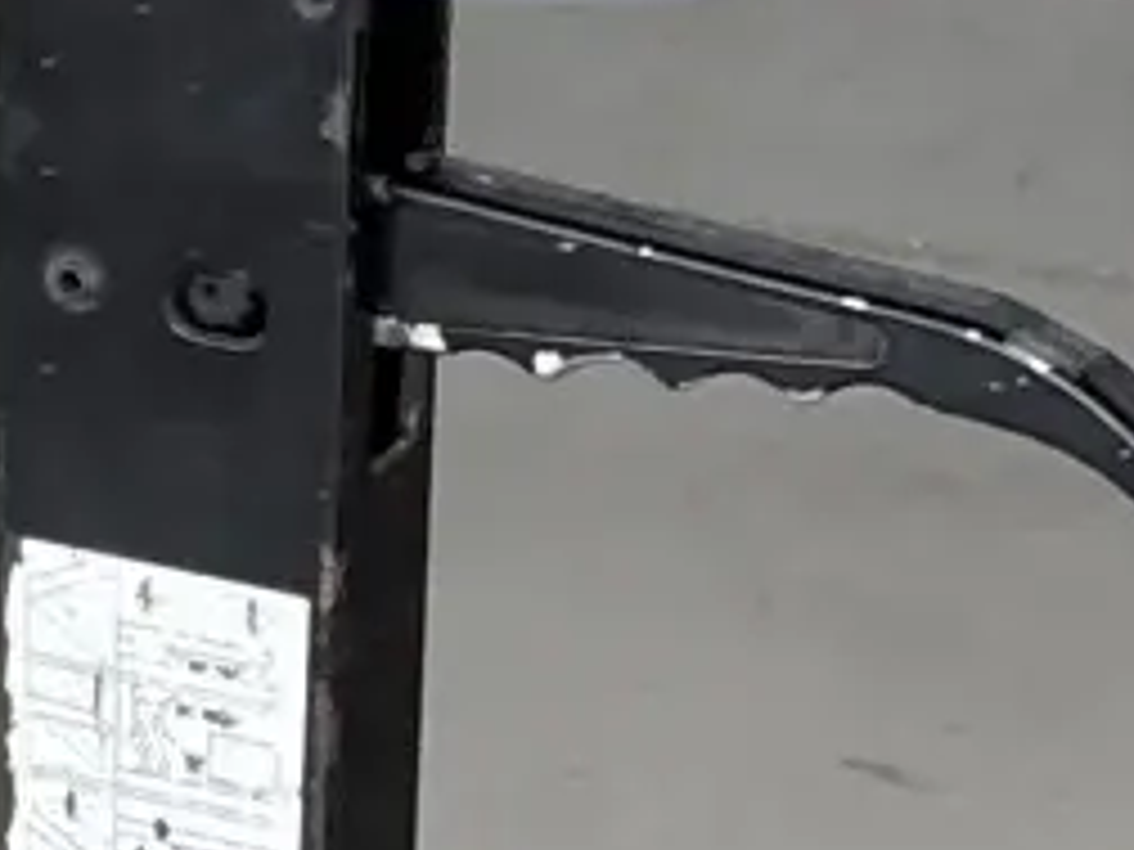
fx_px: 6486
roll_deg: +1.2
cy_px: 1925
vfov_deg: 7.1
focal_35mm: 198
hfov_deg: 10.0
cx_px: 171
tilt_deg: -36.0
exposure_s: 1/82
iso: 125
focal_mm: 5.96
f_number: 1.6
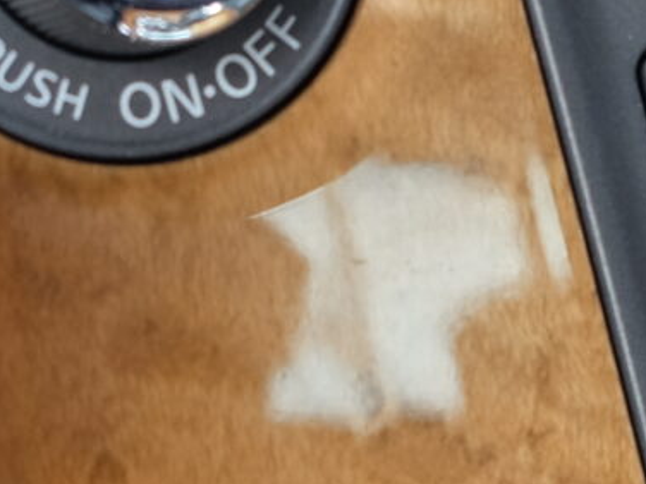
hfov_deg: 9.5
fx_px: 3788
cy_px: 459
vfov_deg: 7.3
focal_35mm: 203
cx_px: 931
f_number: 4
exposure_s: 1/28
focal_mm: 20.5
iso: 400
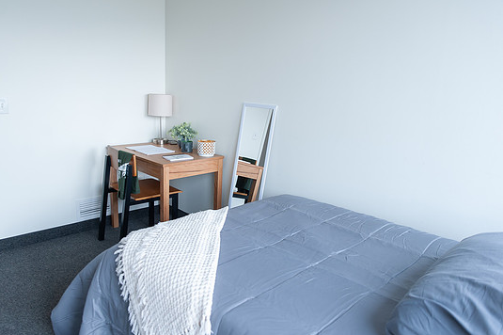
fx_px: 363
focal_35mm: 26
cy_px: 173
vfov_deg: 49.5
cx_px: 232
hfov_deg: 69.3
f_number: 3.2
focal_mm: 24
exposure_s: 1/100
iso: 640
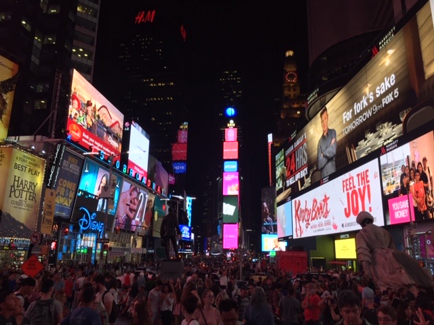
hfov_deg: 61.7
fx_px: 364
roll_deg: -2.0
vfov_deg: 48.2
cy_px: 162
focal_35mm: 29
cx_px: 217
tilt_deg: +16.8
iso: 50
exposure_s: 1/120
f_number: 2.2
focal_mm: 4.15
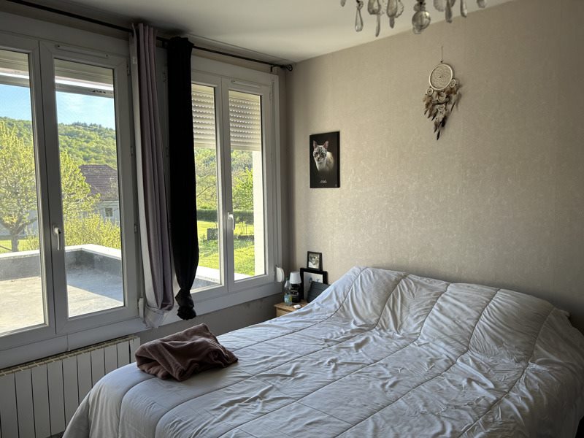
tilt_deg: -4.9
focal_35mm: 26
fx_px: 439
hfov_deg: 67.3
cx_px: 292
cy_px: 219
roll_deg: +0.5
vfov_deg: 53.1
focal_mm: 5.7
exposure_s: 1/230
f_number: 1.5
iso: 40
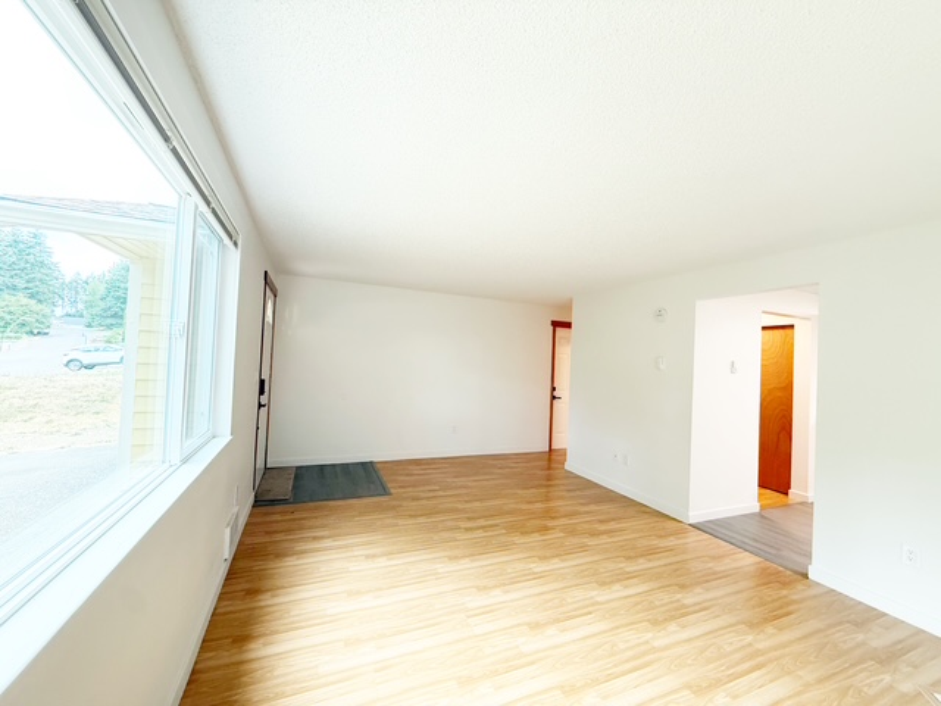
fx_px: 381
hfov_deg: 102.1
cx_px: 470
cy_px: 353
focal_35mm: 14
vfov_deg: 85.7
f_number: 2.2
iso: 320
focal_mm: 2.22
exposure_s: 1/120
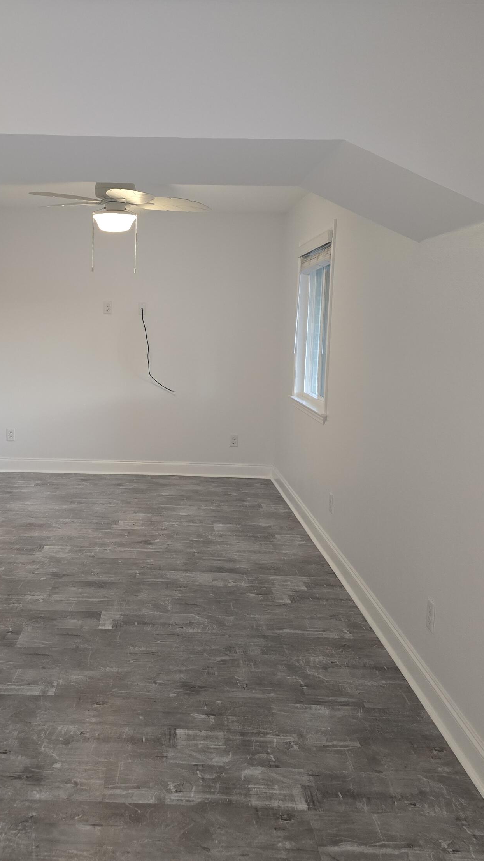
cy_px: 425
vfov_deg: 58.0
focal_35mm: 34
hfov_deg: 34.3
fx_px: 776
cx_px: 156
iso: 400
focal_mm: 6.3
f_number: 1.7
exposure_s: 1/120
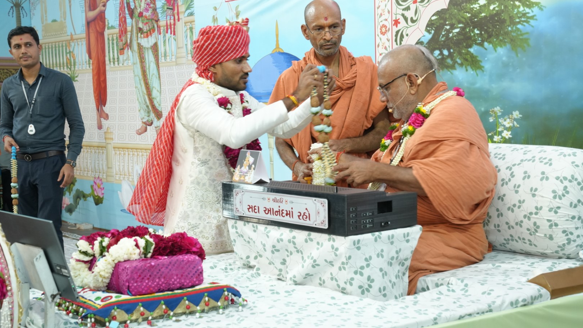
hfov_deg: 34.9
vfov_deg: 20.1
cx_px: 292
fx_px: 928
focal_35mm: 60
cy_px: 166
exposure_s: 1/125
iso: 2500
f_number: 8
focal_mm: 57
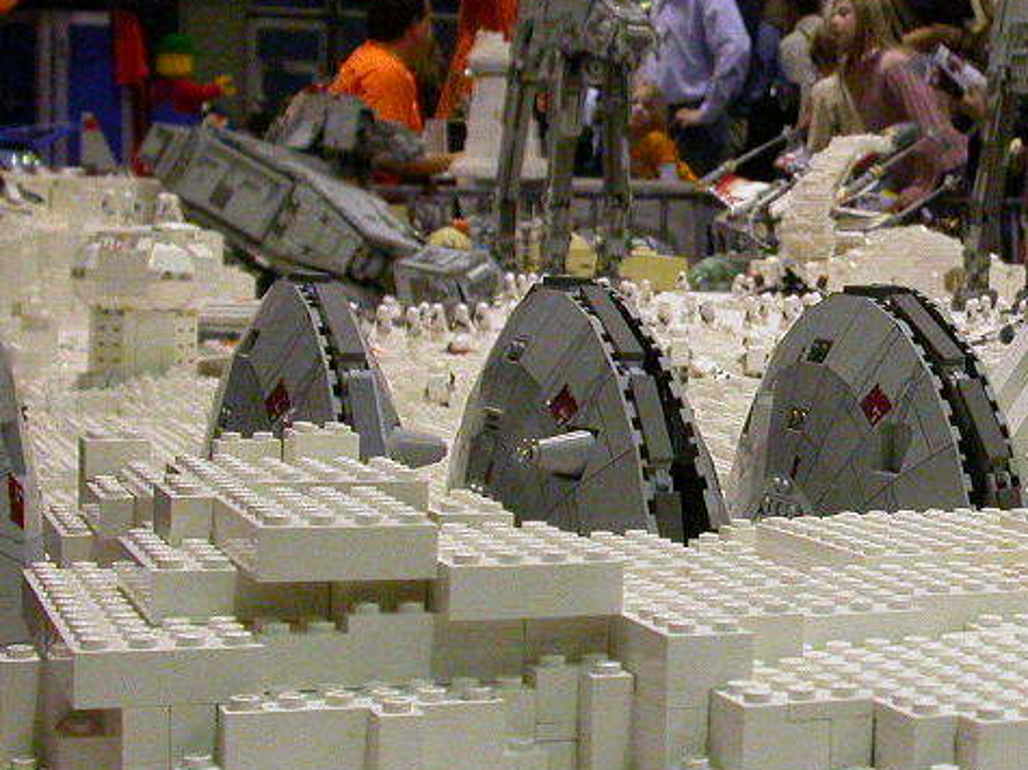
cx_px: 1073
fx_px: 2435
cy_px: 296
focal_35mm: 82
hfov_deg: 22.7
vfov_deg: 18.0
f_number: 4.2
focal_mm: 7.85
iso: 400
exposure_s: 1/30
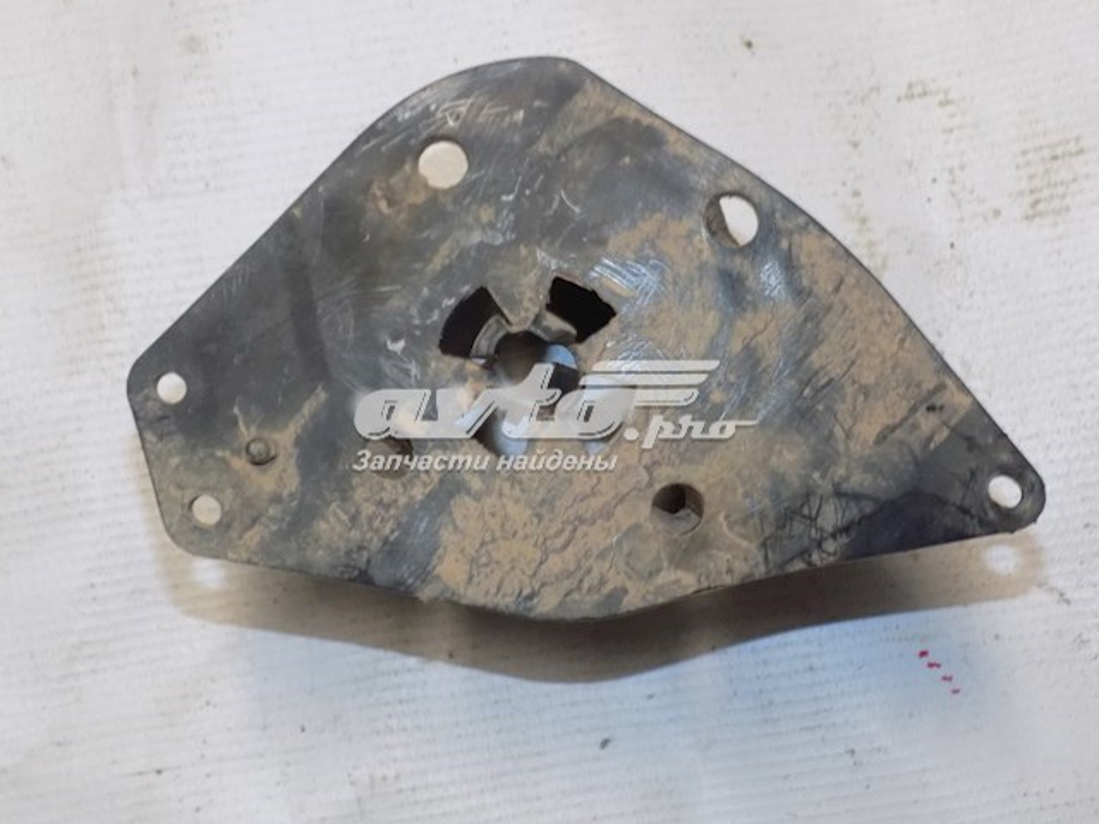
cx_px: 550
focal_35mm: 65
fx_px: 2064
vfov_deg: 22.6
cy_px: 412
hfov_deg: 29.8
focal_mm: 11.5
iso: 400
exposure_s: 1/30
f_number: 4.1
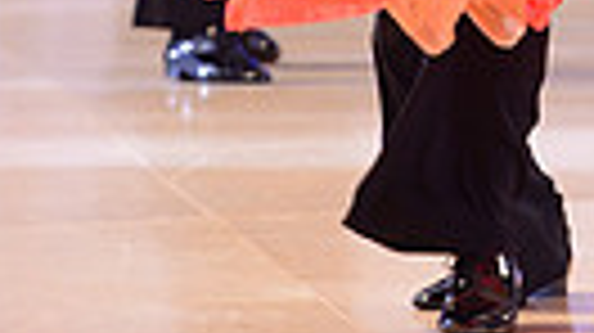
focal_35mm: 575
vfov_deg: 2.1
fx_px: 9049
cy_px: -454
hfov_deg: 3.7
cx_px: 862
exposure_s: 1/250
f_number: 3.5
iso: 1600
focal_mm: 125
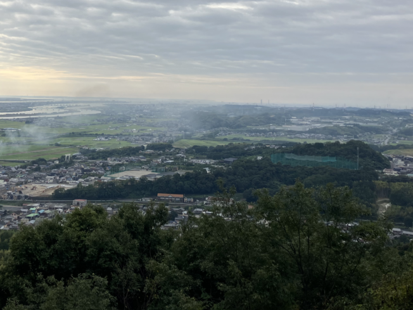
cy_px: 70
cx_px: 164
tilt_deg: +4.0
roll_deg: -2.4
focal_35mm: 44
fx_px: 525
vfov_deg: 32.1
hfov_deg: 42.7
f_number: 1.8
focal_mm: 3.99
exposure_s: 1/1429
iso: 32
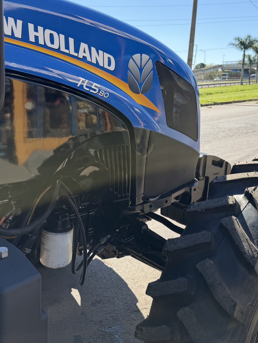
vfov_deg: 47.7
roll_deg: -2.8
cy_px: 144
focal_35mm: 39
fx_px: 387
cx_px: 107
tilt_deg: -8.9
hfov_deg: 36.7
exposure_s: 1/1385
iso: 80
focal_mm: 6.76
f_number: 1.78
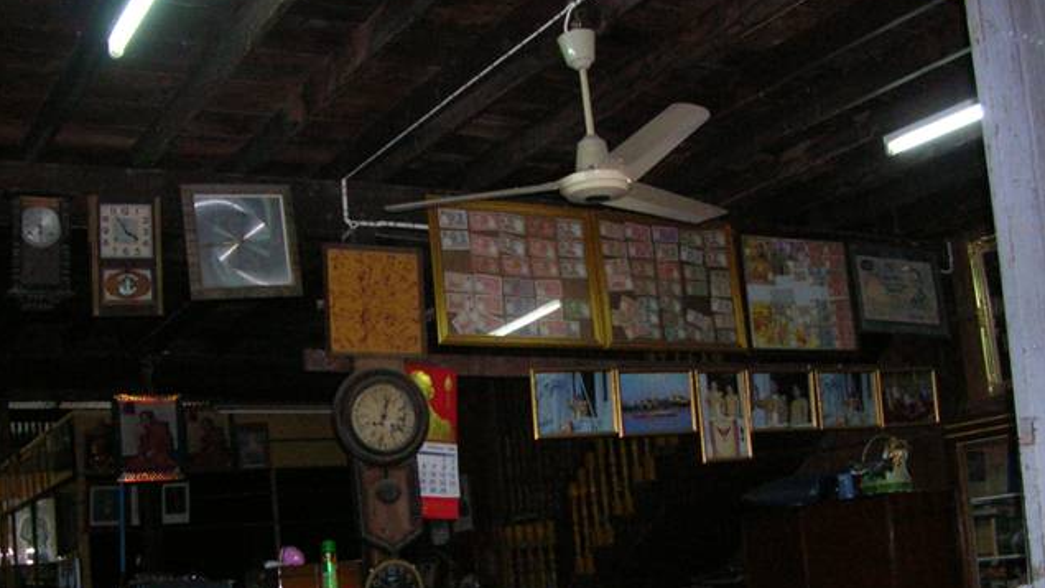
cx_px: 467
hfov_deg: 42.8
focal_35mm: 48
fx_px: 1330
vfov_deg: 24.8
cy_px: 366
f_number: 2.8
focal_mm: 5.8
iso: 200
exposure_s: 1/60.1
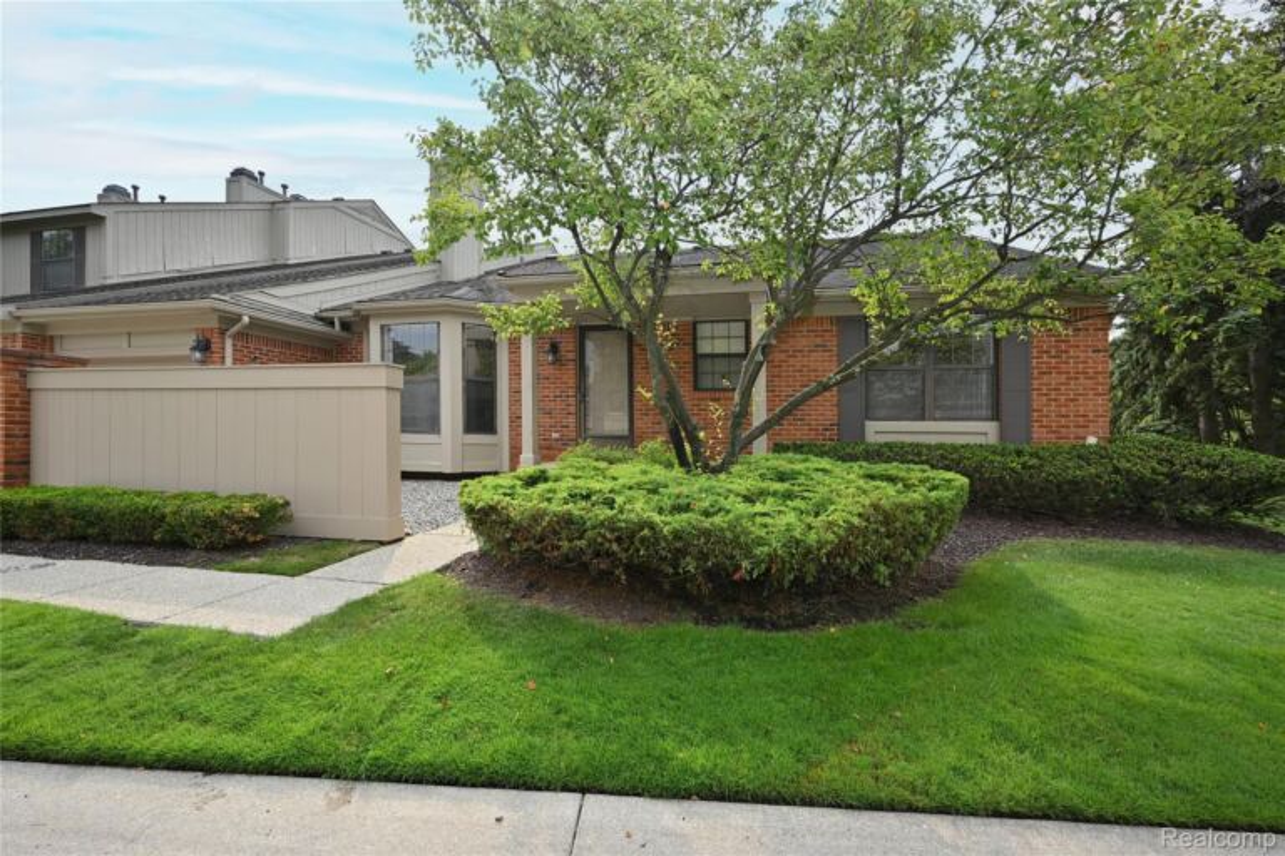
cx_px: 642
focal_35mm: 14
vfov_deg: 81.2
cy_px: 428
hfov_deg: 104.3
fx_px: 500
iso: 100
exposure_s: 1/160
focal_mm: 14
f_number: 7.1
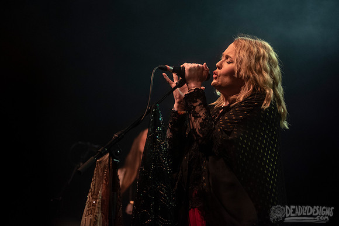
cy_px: 101
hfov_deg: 21.4
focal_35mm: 95
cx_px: 156
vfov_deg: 14.4
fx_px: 897
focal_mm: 86
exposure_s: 1/160
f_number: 3.2
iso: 2500
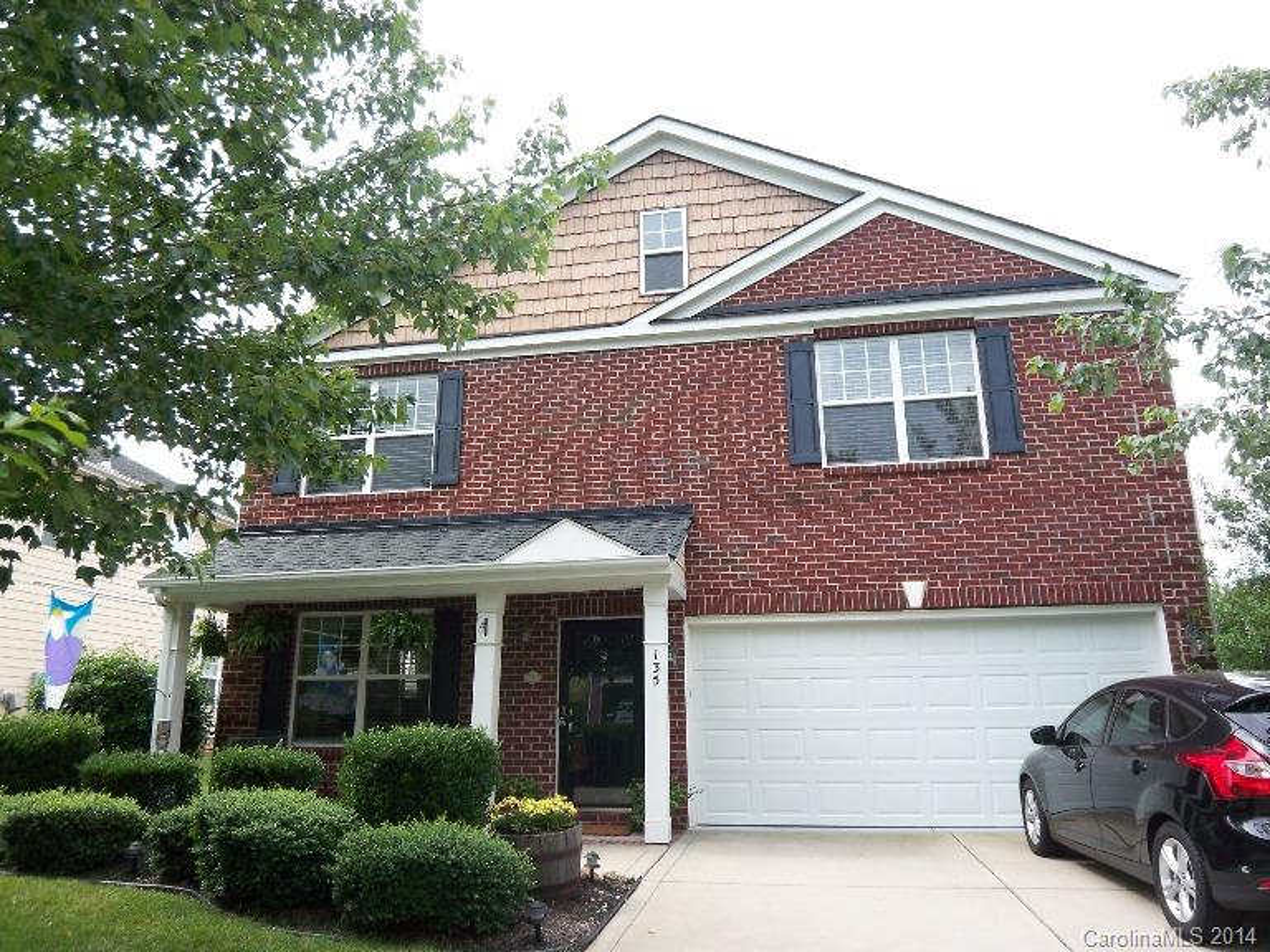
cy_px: 476
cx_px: 635
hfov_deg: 73.9
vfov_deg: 58.9
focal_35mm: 23
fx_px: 844
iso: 50
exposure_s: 1/200
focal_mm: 3.8
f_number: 2.8
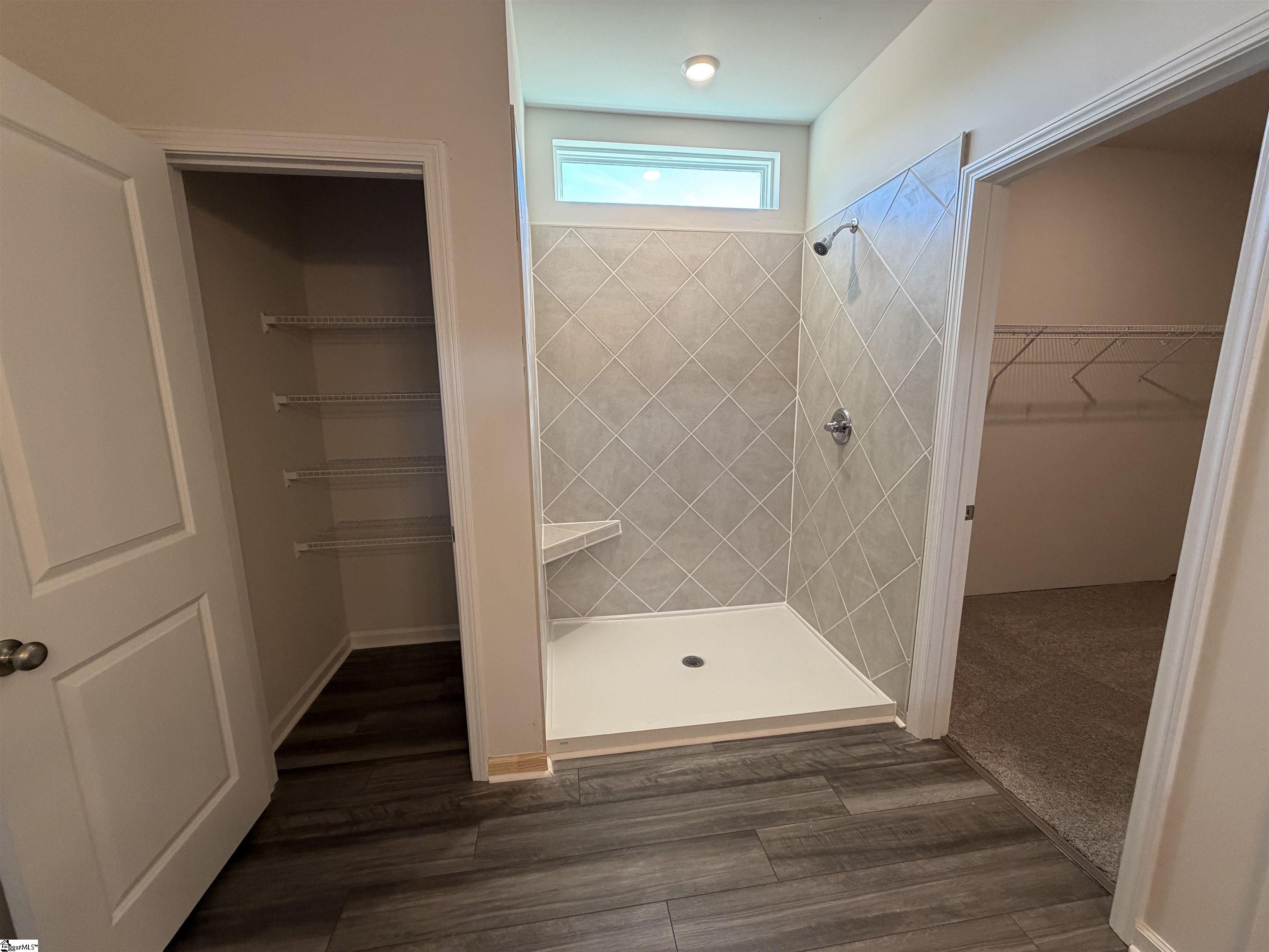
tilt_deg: -10.1
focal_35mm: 14
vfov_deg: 85.7
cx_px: 634
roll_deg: +2.1
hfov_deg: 102.1
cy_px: 476
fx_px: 513
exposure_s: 1/120
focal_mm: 2.22
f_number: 2.2
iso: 320
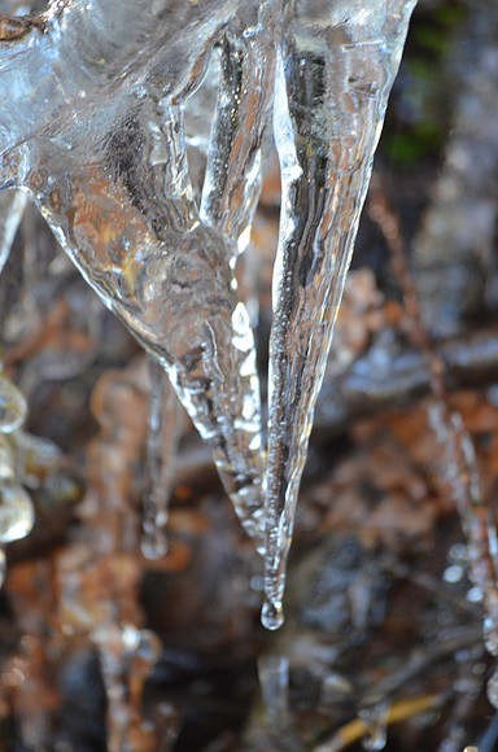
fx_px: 8444
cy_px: 376
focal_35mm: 405
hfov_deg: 3.4
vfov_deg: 5.1
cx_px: 249
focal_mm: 270
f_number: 5.6
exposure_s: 1/50
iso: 1600
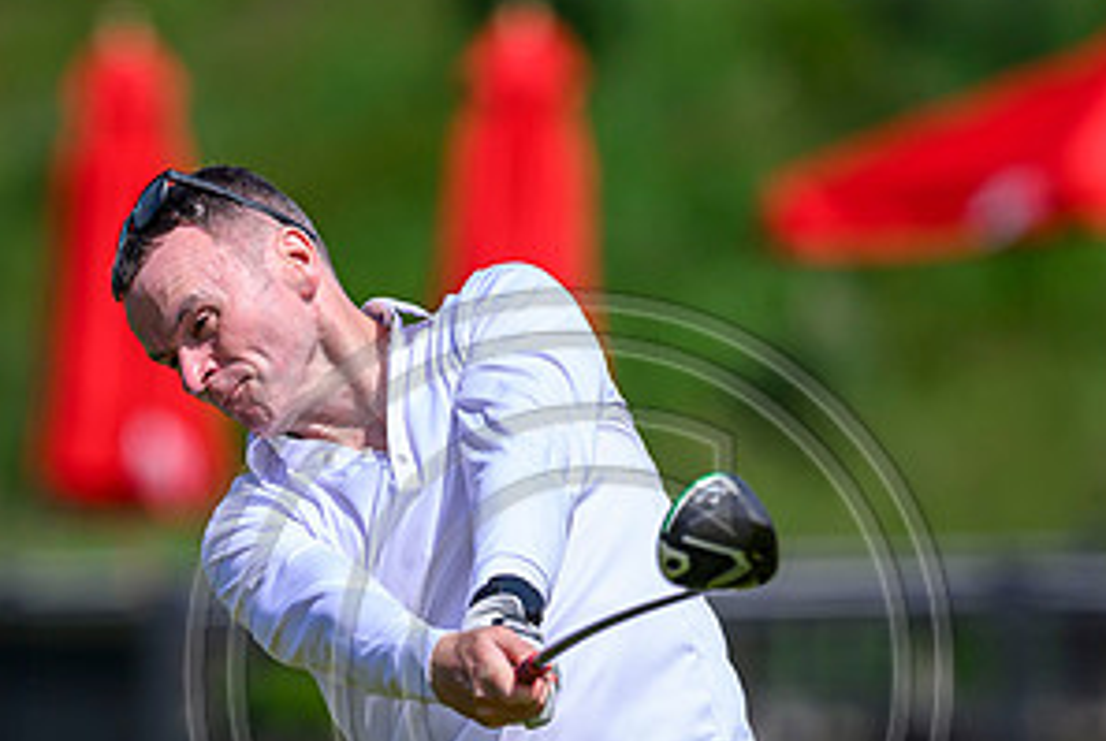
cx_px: 468
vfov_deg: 1.4
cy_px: 485
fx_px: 30737
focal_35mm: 999
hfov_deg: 2.1
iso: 500
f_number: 4.5
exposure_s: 1/5000
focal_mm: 400
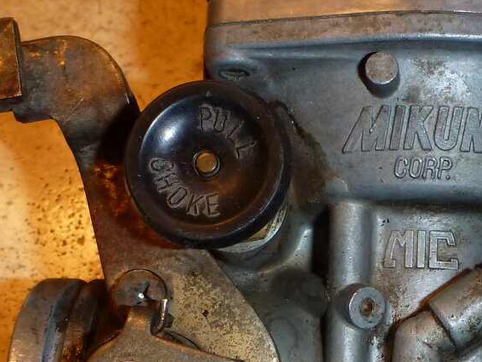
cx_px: 362
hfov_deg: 24.4
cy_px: 380
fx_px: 1100
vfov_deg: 18.1
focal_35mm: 79
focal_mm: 4.9
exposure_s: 1/60
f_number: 3.3
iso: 200
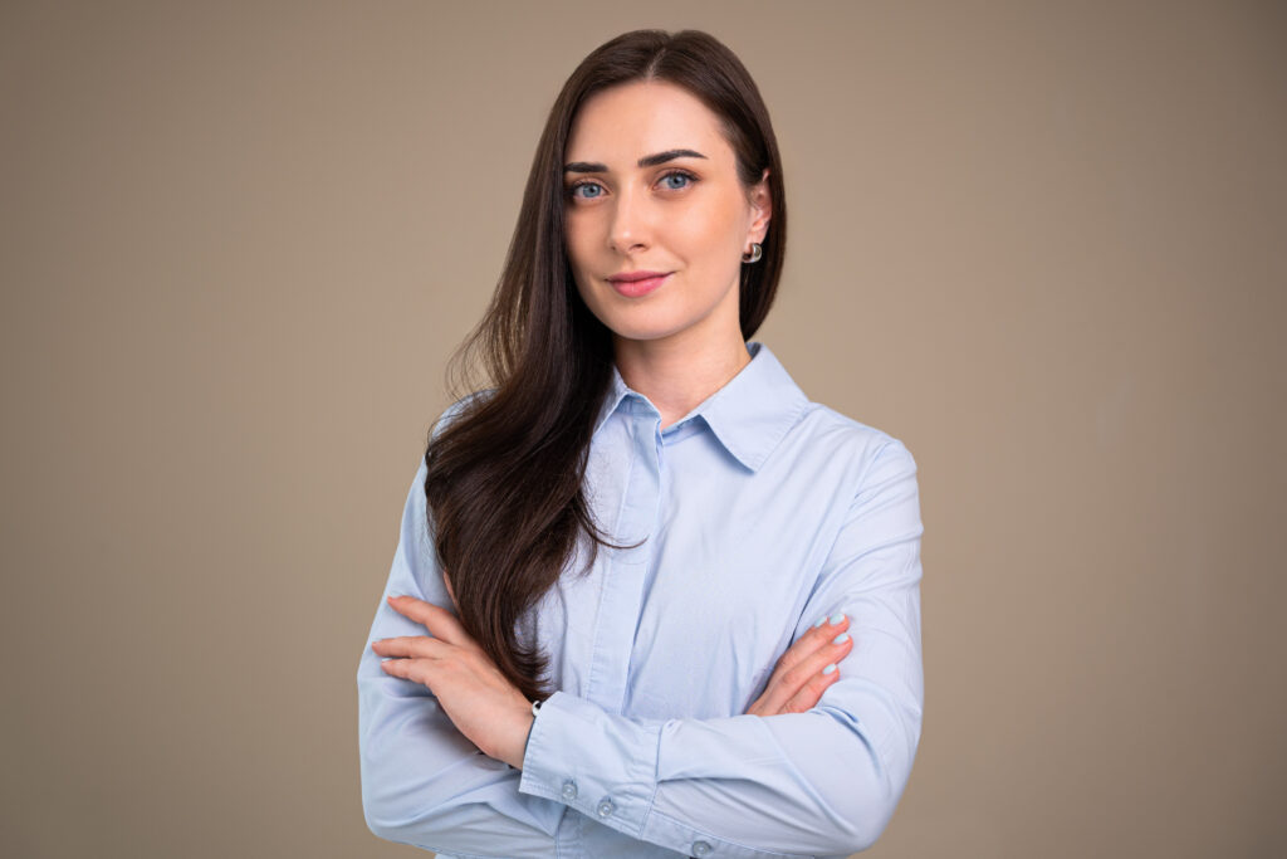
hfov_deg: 42.7
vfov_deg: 29.3
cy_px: 430
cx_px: 644
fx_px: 1645
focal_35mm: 46
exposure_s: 1/160
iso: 250
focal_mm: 46
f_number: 3.5
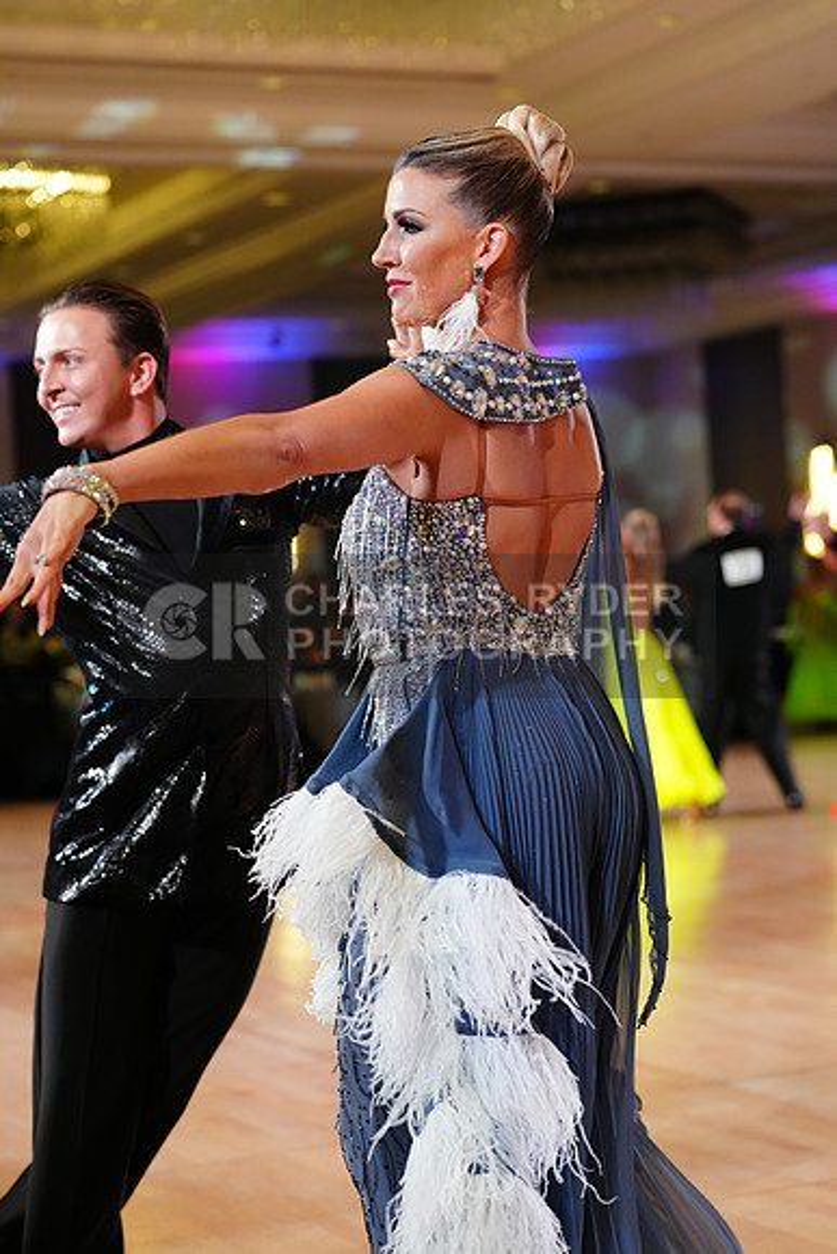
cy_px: 627
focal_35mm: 70
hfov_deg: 19.5
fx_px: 2440
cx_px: 418
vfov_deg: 28.8
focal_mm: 70
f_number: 3.5
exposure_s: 1/500
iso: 3200
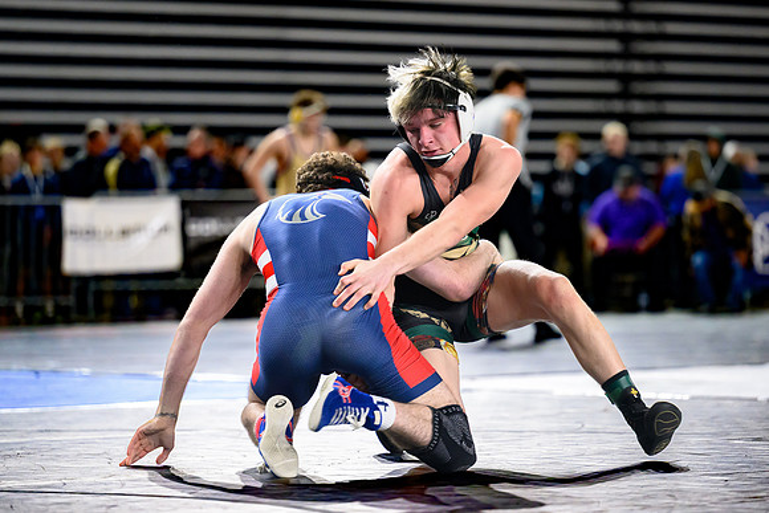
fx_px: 3626
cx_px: 362
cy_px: 293
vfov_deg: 8.1
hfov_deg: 12.1
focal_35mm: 170
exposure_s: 1/800
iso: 3200
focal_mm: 145
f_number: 2.8
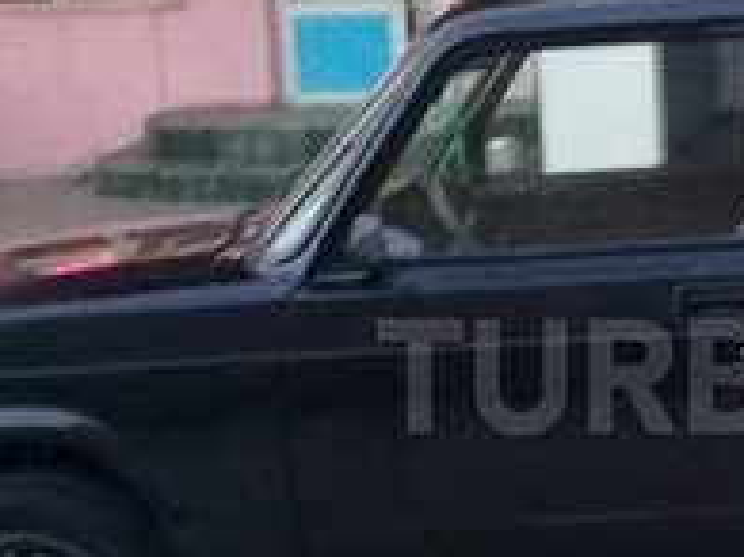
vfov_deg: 14.1
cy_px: 376
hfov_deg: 18.2
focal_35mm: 105
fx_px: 2255
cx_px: 767
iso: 200
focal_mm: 3.3
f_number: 2.2
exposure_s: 1/33
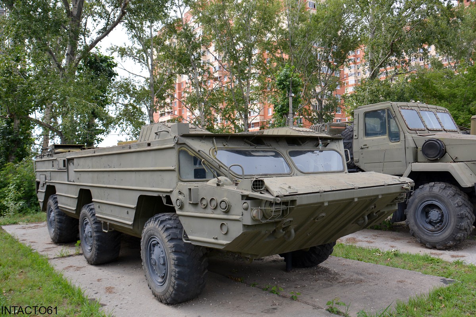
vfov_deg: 47.9
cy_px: 158
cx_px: 238
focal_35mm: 27
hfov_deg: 67.4
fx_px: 357
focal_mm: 18
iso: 200
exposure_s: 1/200
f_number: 7.1
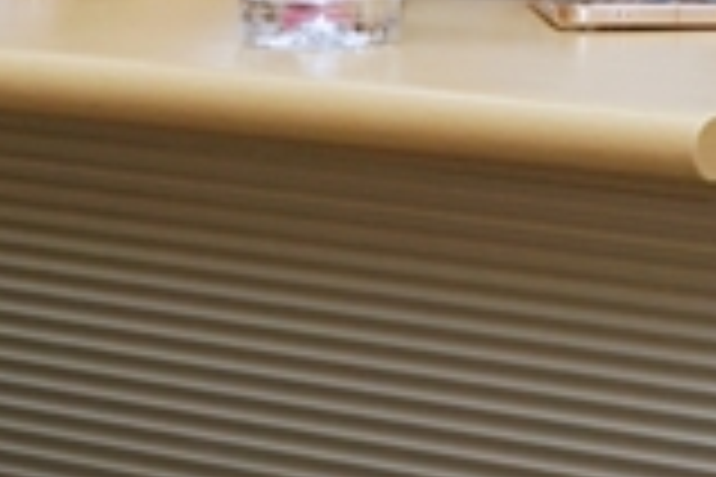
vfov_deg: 5.3
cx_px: 1599
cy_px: -961
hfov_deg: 7.9
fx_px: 4872
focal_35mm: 245
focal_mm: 39
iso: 400
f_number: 8
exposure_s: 1/100
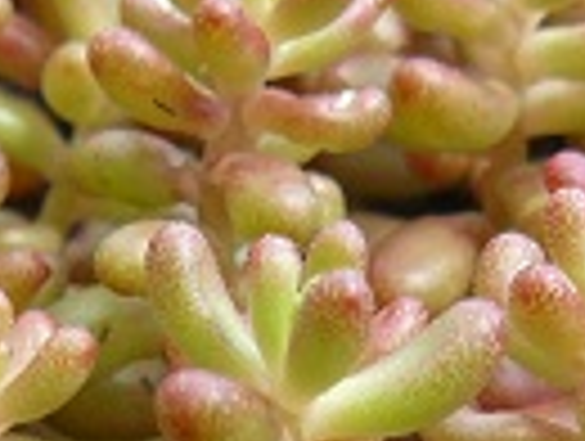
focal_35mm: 207
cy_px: 562
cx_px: 4
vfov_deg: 7.1
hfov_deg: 9.5
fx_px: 3505
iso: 100
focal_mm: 6
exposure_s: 1/125
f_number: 4
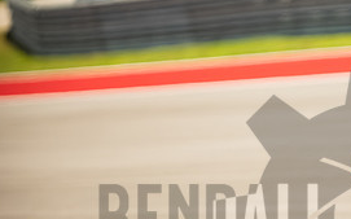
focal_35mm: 916
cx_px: 372
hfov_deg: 2.3
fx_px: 8757
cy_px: 221
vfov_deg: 1.4
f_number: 2.8
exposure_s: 1/8000
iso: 1600
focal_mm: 280
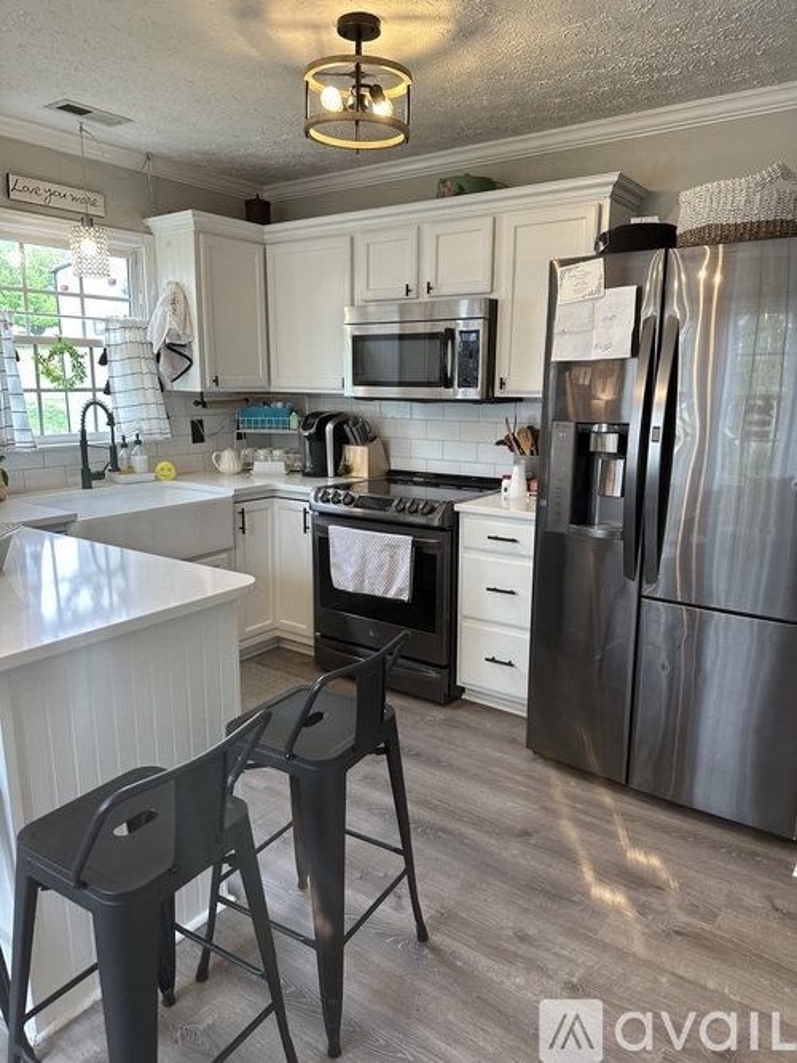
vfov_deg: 71.6
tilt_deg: -10.9
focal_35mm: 24
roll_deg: -1.5
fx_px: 737
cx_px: 398
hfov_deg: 56.8
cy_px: 532
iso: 160
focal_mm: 6.86
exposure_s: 1/120
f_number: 1.78
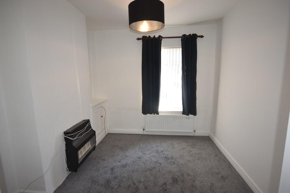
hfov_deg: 92.4
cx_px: 145
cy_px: 96
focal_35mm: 17
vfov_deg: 69.7
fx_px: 139
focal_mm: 11.5
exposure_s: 1/125
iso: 720
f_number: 5.6
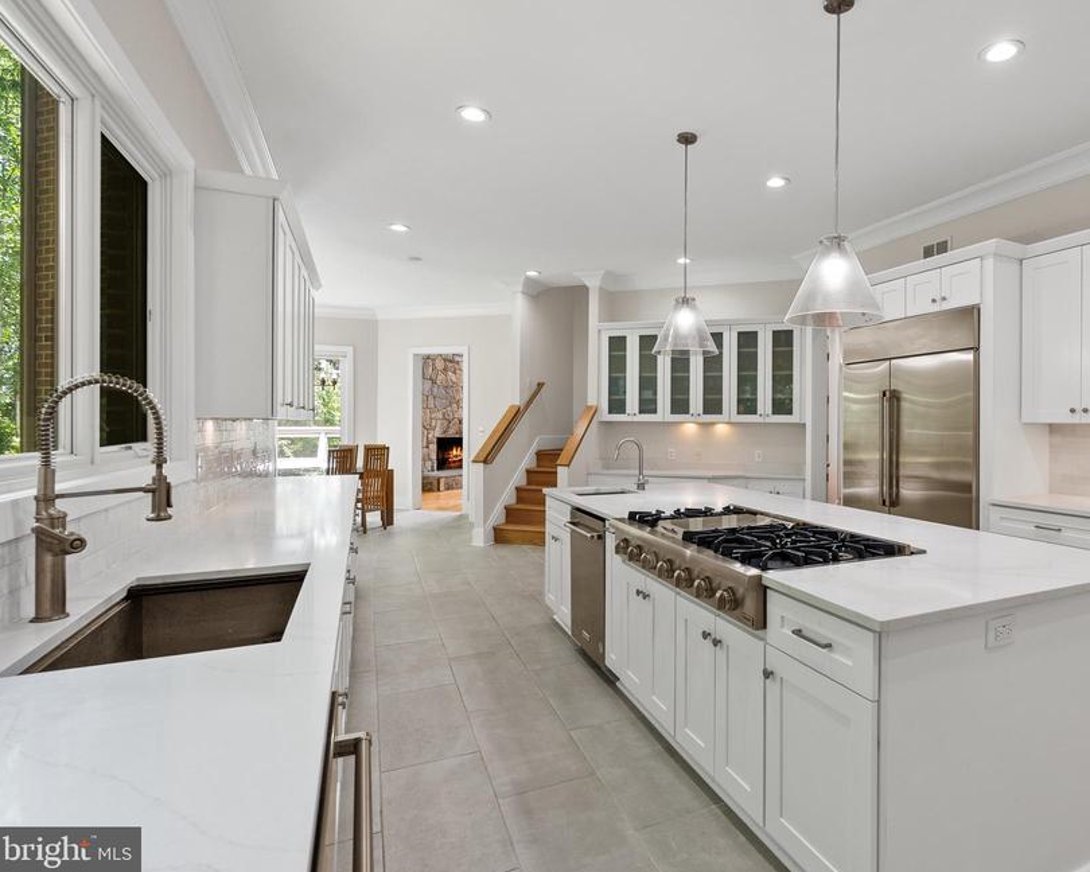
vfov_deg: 70.8
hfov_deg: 81.7
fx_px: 613
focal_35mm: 19
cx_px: 681
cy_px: 416
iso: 800
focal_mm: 16
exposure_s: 1/25
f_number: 6.3
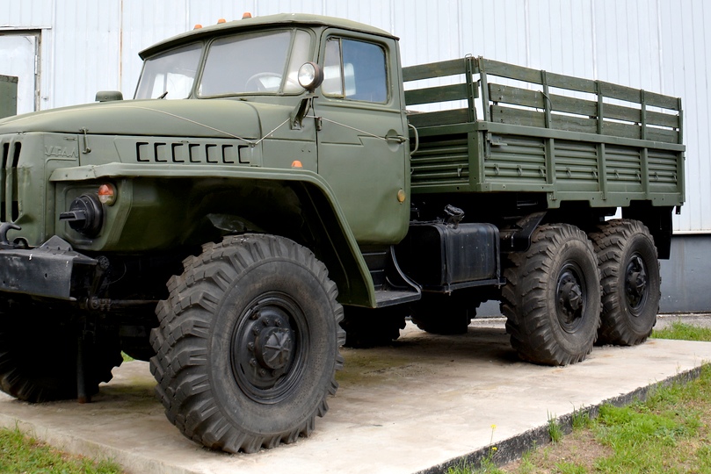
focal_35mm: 40
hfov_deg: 47.9
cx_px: 254
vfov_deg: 33.3
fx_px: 790
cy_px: 183
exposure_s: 1/200
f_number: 7.1
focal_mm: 18
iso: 200
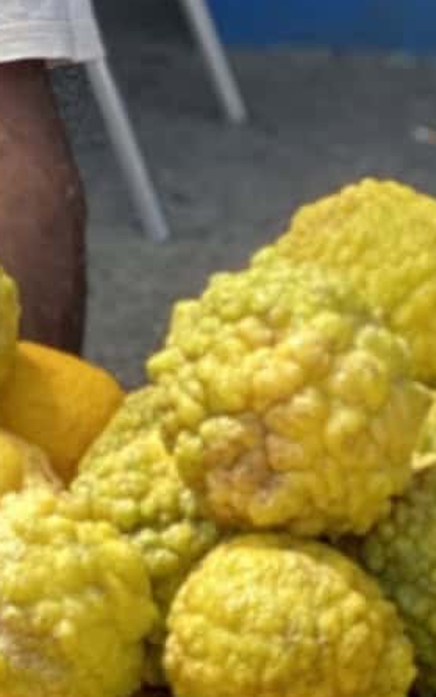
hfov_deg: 4.7
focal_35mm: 280
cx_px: -194
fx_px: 5320
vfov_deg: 7.2
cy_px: -810
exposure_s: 1/122
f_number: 2
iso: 25
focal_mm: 6
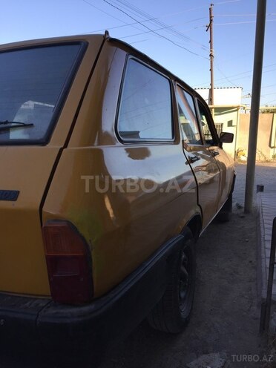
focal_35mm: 29
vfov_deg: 61.7
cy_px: 184
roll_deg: -0.1
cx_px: 138
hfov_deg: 48.2
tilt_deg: -9.8
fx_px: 308
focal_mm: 4.15
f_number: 2.2
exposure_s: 1/534
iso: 32
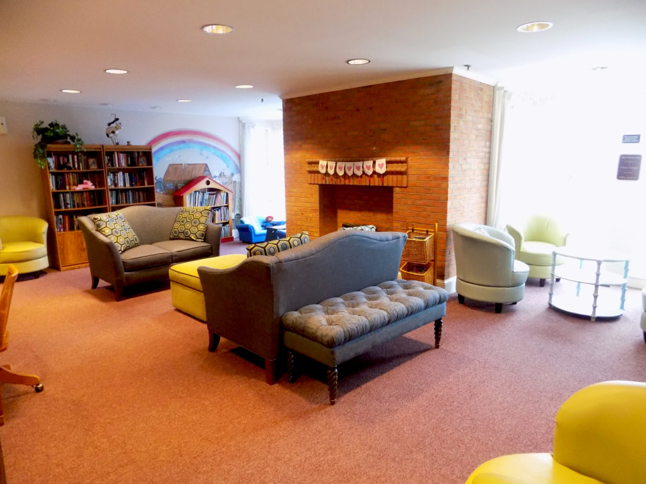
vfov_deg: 58.9
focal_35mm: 23
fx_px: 429
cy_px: 242
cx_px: 323
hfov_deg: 73.9
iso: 400
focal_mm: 4
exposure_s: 1/10
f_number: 3.1
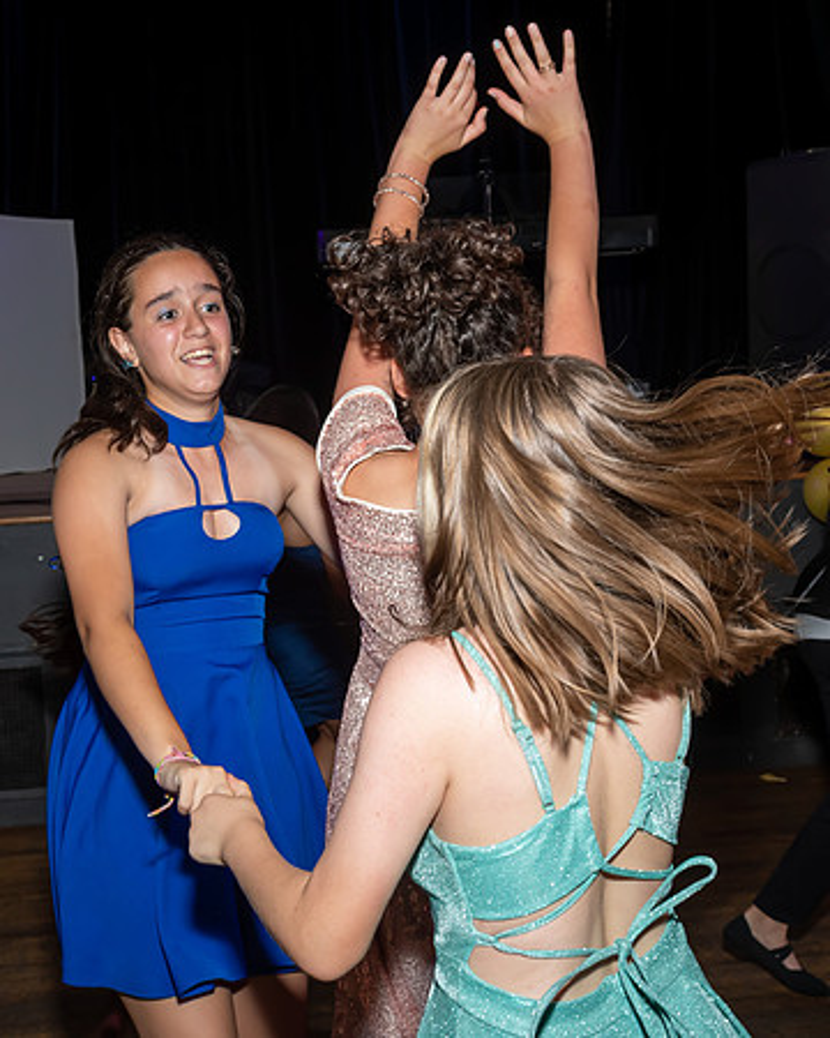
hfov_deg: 29.2
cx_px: 340
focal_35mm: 52
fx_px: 1592
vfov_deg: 36.1
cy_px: 531
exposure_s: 1/250
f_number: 6.3
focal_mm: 24
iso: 400
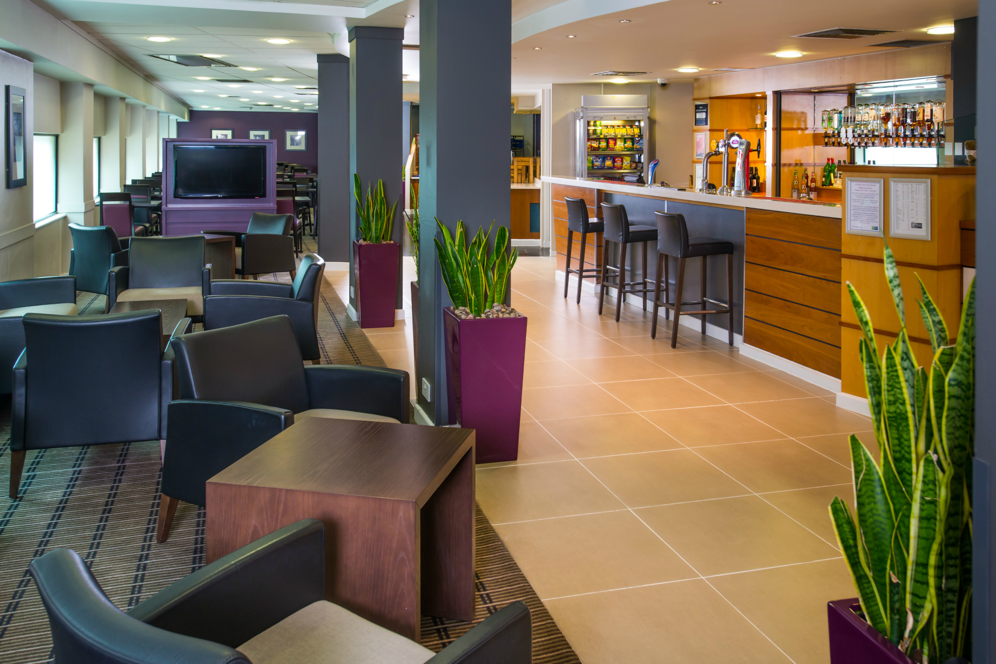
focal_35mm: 30
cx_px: 498
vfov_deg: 43.6
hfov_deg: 61.9
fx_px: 830
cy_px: 332
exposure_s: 1/8
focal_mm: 30
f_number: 10
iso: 640
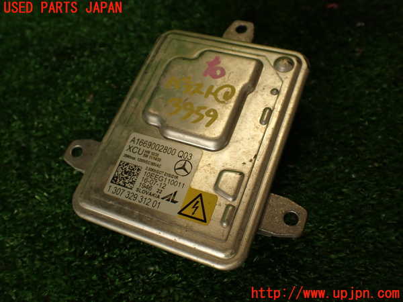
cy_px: 151
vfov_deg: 44.2
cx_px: 202
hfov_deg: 56.8
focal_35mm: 32
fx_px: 373
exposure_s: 1/100
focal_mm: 5.79
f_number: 2.4
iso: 100
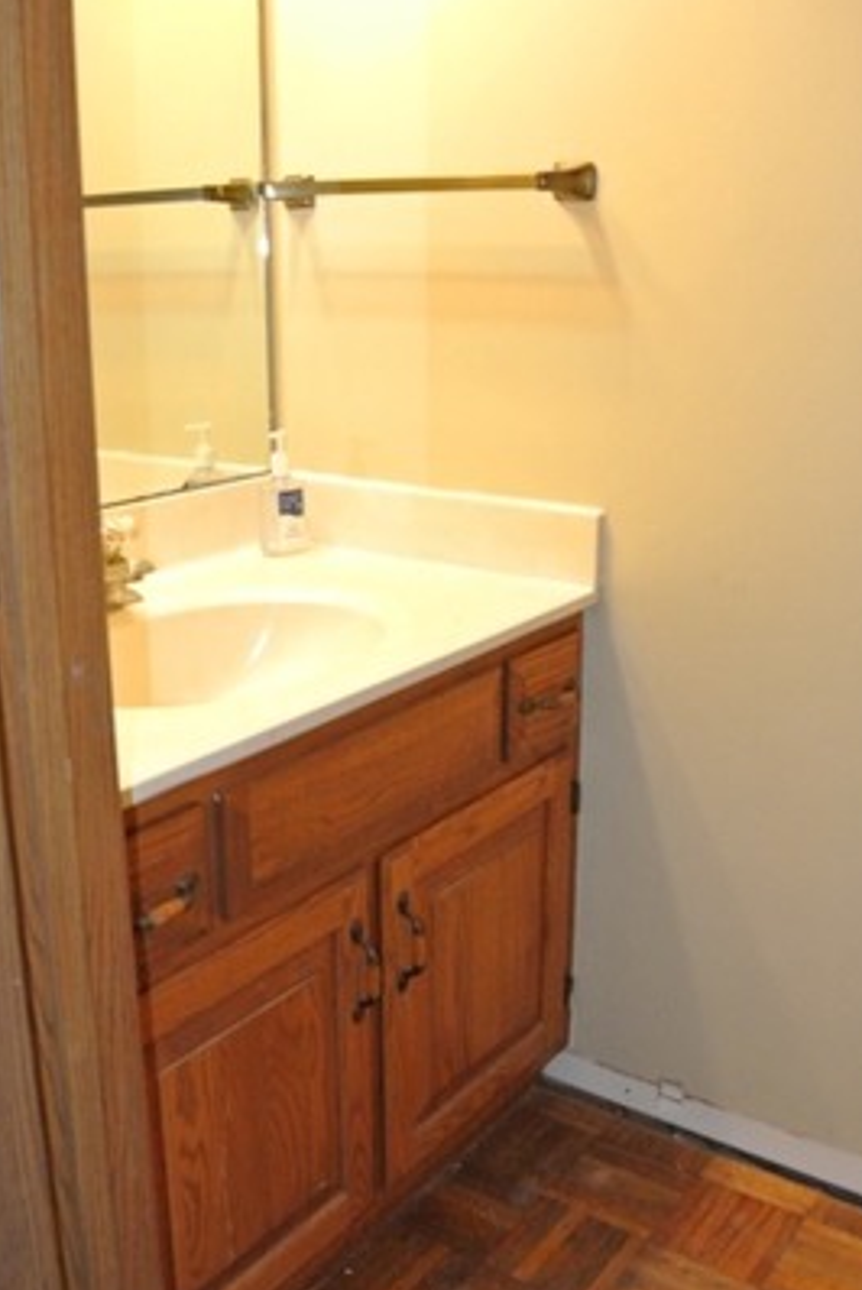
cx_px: 394
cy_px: 603
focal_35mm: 35
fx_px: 1255
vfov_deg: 54.4
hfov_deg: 37.9
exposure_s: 1/60
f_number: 3.5
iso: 1100
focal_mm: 11
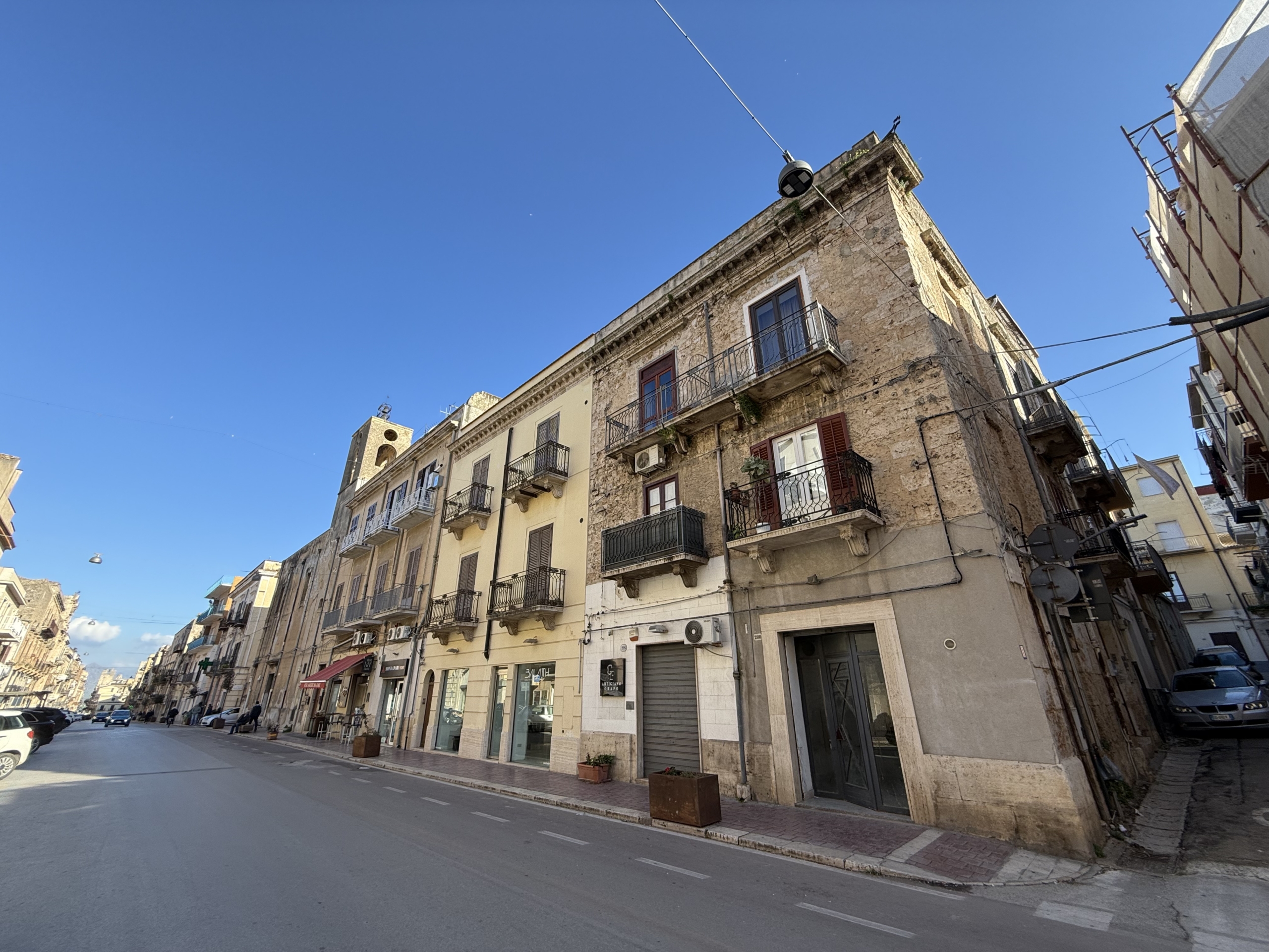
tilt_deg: +24.0
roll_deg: -0.2
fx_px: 513
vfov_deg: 85.7
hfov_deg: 102.1
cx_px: 634
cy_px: 476
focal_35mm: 14
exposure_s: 1/644
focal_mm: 2.22
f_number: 2.2
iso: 50
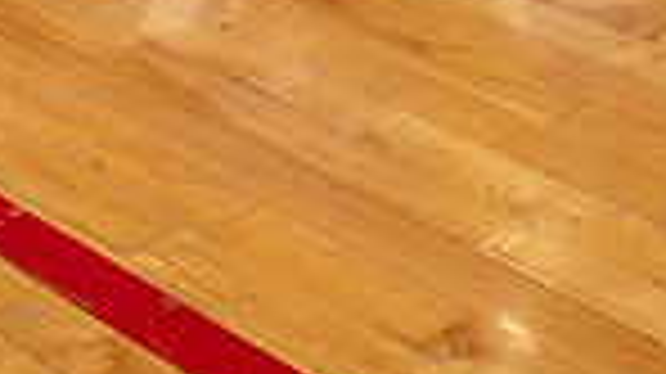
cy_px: -568
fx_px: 2135
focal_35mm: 121
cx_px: 212
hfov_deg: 17.7
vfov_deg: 8.9
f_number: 6.3
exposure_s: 1/250
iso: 320
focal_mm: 38
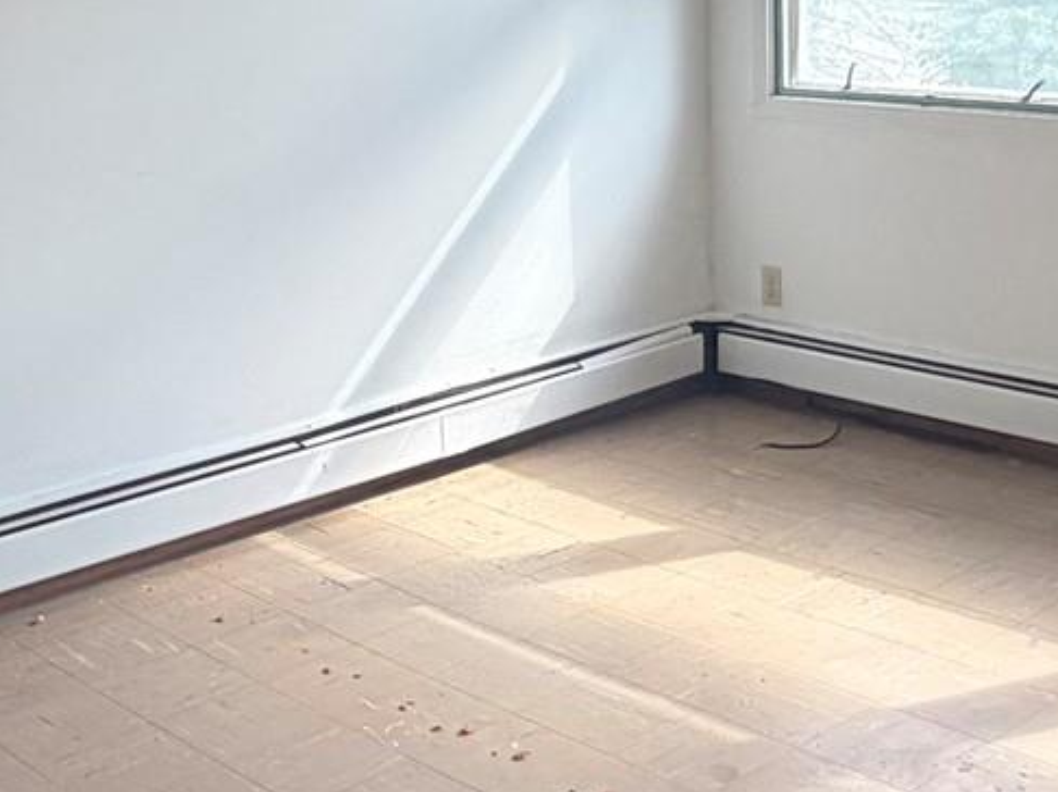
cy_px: 311
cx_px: 590
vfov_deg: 24.7
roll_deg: +2.4
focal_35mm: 59
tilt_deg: -13.0
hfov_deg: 32.7
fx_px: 1802
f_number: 2.2
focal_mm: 2.22
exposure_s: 1/121
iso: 100
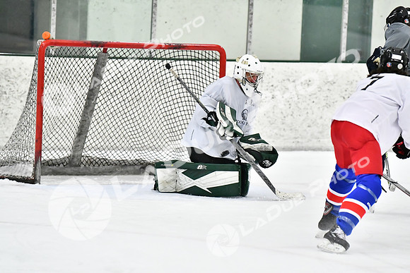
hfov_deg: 10.5
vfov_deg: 7.0
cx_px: 205
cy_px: 136
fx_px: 2221
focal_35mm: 195
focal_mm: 130
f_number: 2.8
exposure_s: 1/1600
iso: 6400
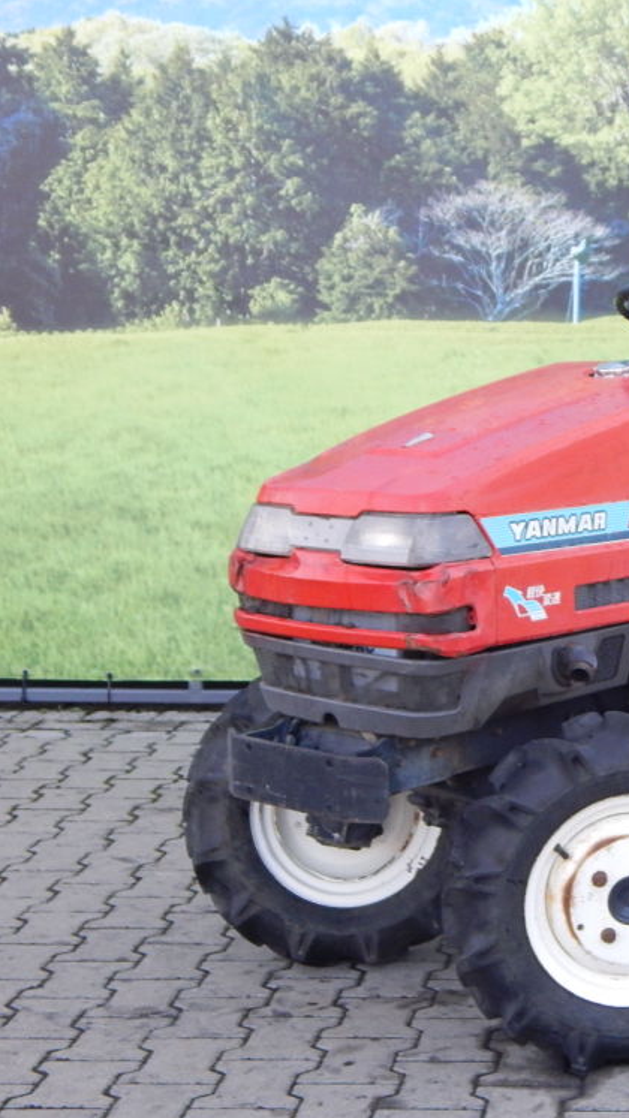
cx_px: 675
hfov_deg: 16.7
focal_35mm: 70
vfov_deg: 30.2
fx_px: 2076
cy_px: 558
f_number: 3.7
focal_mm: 8.6
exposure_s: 1/250
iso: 360
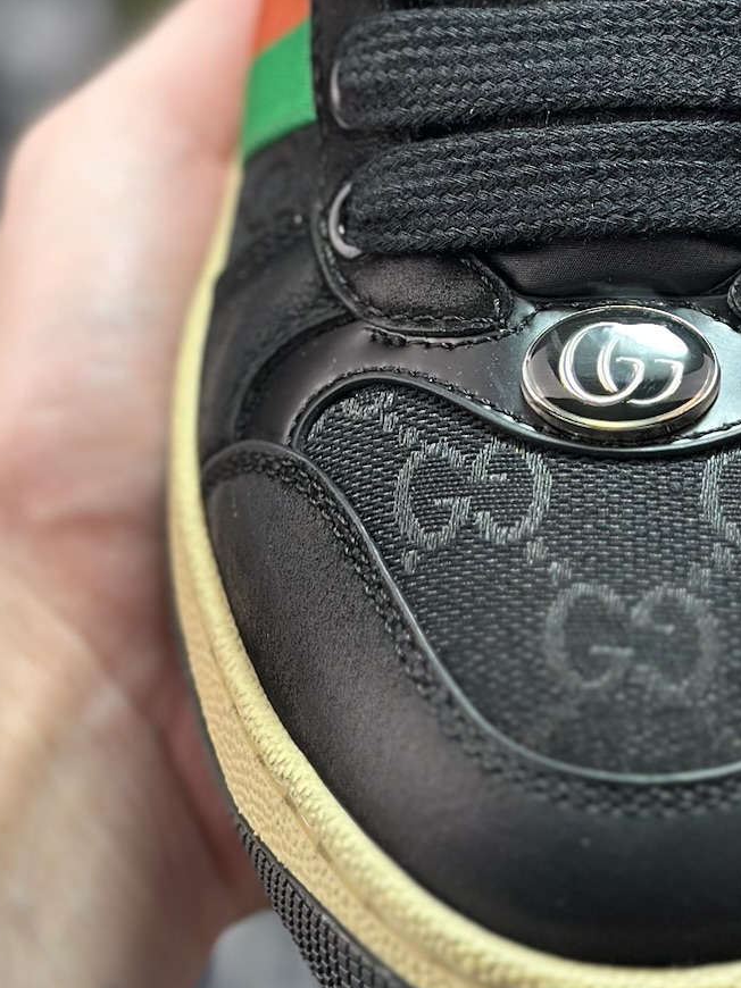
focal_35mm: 113
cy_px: 179
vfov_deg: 17.3
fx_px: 3227
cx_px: 582
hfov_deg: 13.0
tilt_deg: -55.5
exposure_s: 1/332
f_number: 1.78
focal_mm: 6.86
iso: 80
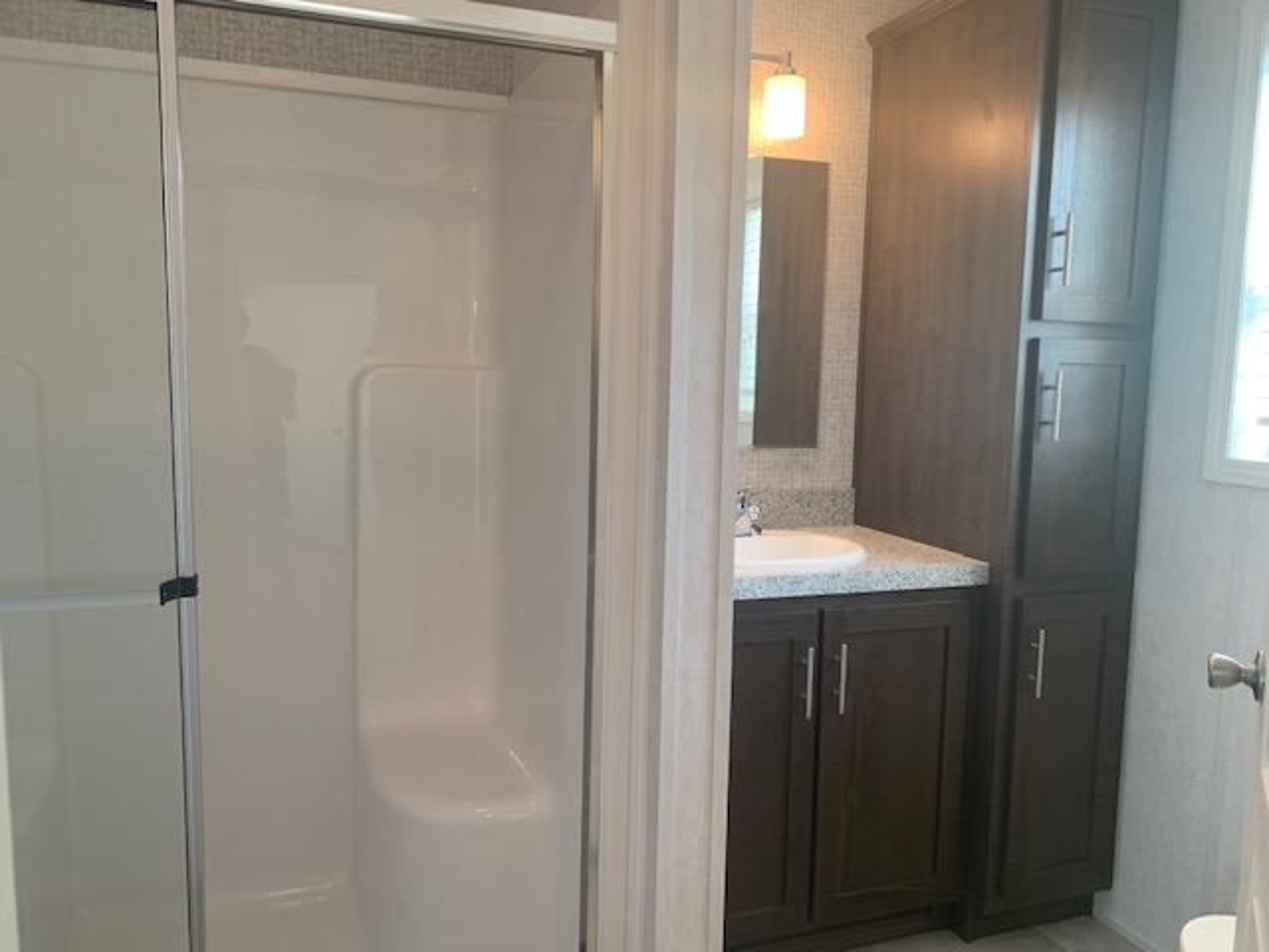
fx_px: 953
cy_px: 476
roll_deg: -0.6
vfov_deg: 53.1
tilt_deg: -8.1
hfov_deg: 67.3
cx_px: 634
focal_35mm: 26
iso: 64
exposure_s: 1/60
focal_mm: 4.25
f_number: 1.8
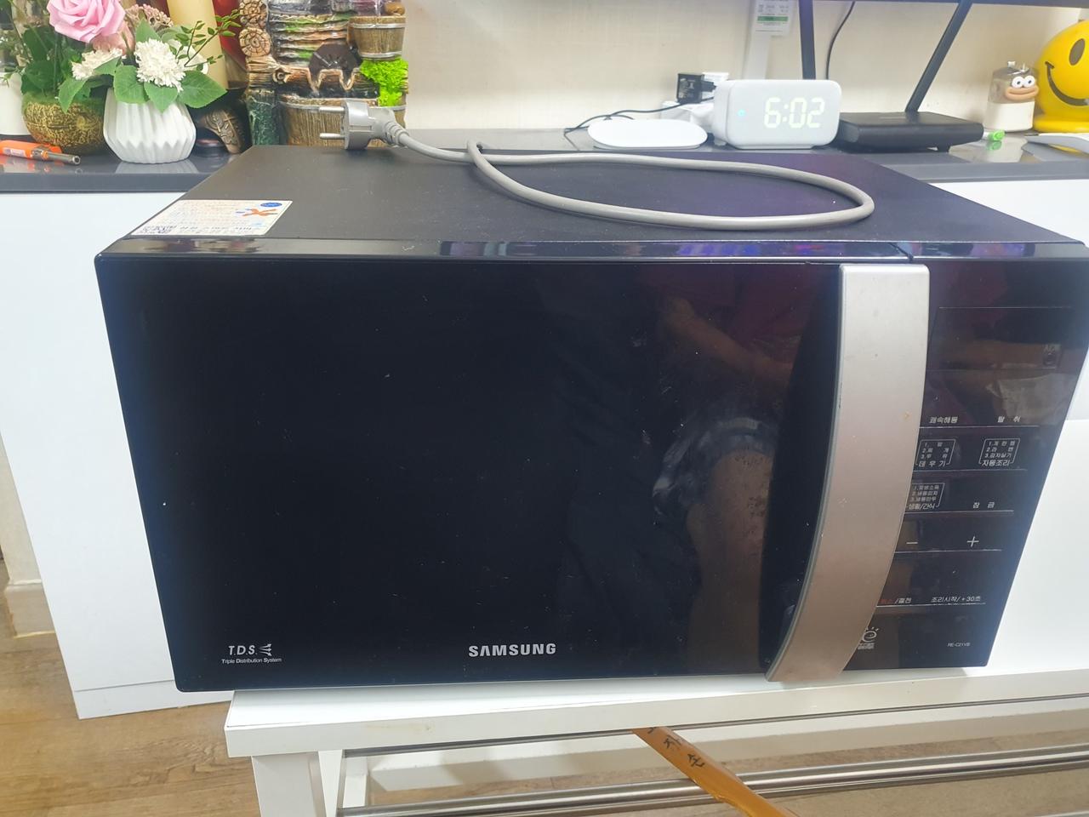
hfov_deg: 67.3
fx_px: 818
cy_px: 408
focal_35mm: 26
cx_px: 544
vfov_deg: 53.1
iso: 200
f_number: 1.5
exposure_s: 1/40
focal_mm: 4.32
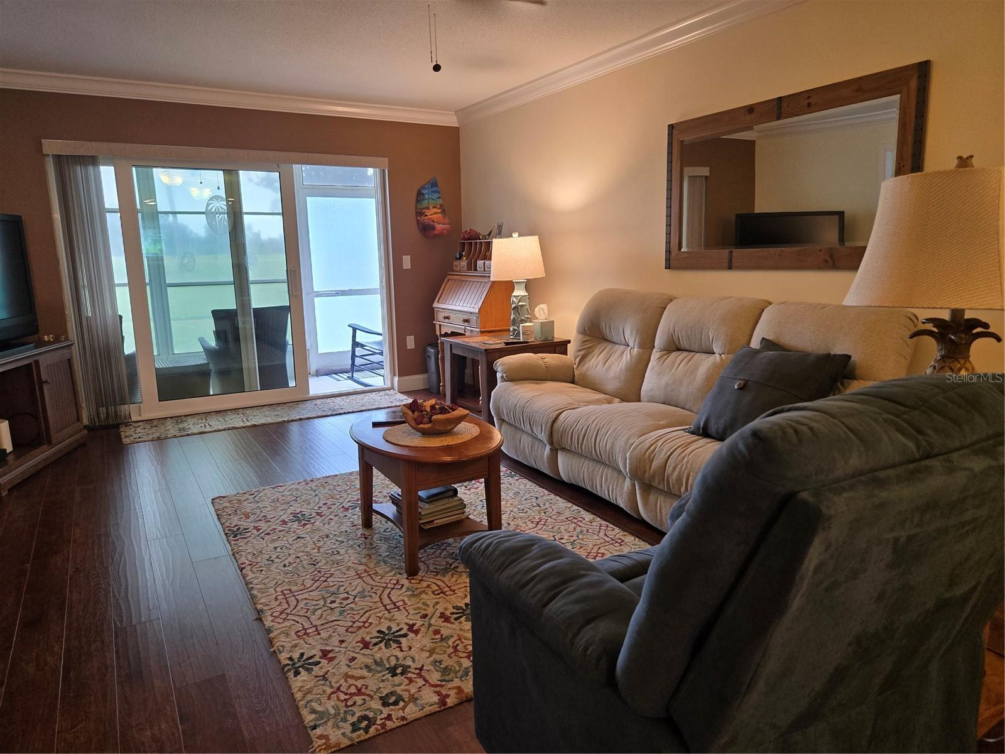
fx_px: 668
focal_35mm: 23
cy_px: 377
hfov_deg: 73.9
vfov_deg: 58.9
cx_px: 502
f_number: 1.8
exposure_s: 1/120
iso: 160
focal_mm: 5.4
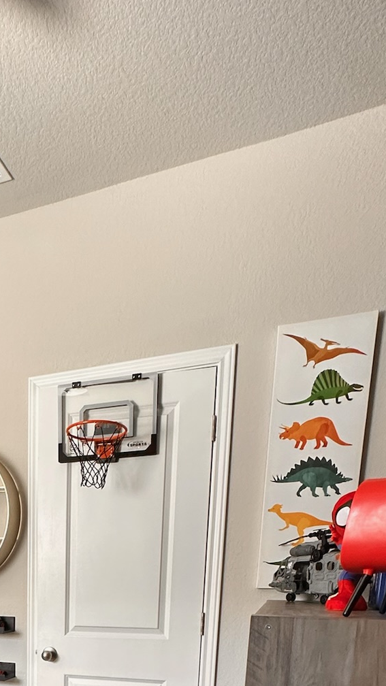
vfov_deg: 50.8
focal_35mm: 31
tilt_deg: -10.1
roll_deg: -0.4
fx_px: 564
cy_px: 683
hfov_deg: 35.1
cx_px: 23
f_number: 2.2
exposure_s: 1/99
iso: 200
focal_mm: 2.22
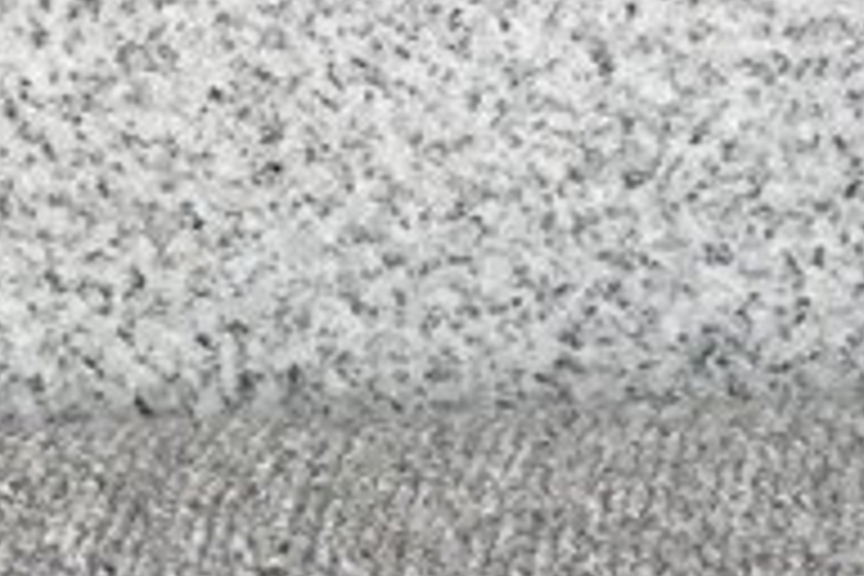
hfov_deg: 12.0
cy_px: 1429
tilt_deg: -57.0
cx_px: 1778
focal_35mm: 151
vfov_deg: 8.3
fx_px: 3624
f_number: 2.4
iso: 25
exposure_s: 1/238
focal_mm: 3.3
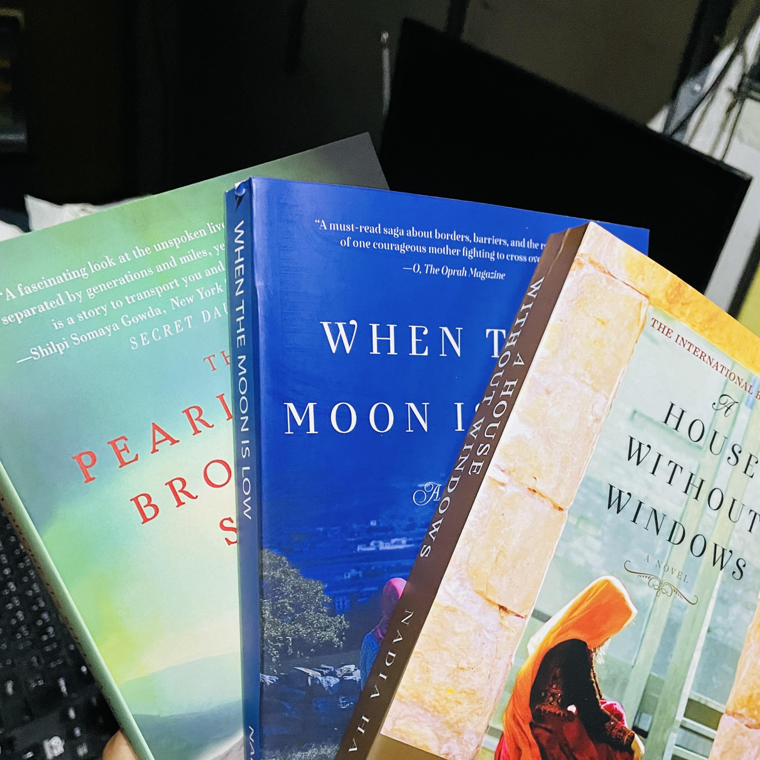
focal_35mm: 35
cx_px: 401
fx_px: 869
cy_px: 498
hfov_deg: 47.2
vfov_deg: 46.6
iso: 500
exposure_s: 1/33
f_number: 1.6
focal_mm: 4.2
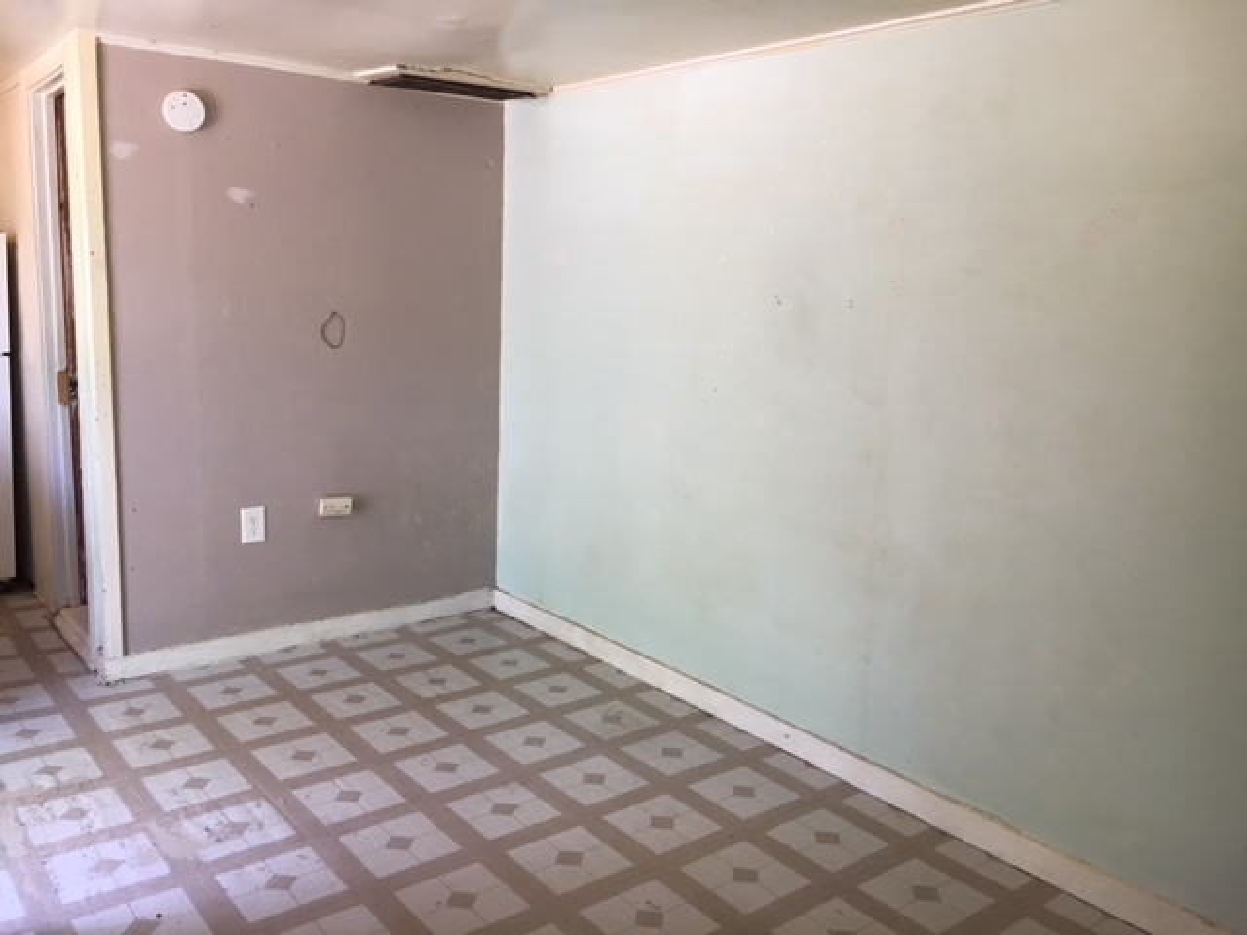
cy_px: 468
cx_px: 624
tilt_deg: -8.9
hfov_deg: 61.7
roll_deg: -3.1
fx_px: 1045
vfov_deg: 48.2
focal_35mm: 29
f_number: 2.2
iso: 40
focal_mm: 4.15
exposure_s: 1/30
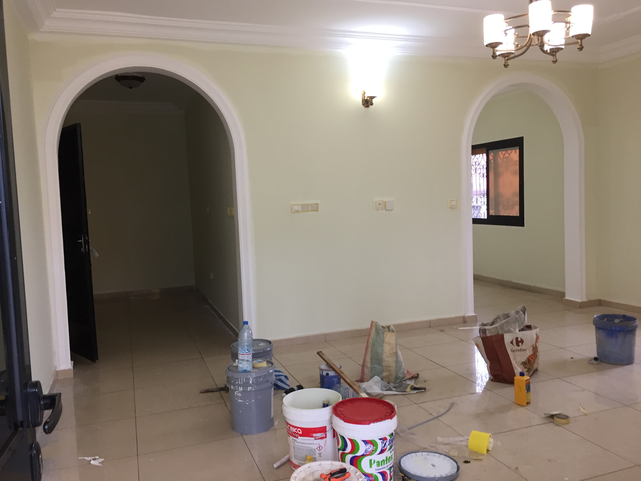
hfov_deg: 61.7
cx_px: 320
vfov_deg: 48.2
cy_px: 240
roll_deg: +2.7
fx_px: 537
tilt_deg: -2.8
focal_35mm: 29
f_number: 2.2
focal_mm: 4.15
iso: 64
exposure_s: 1/33
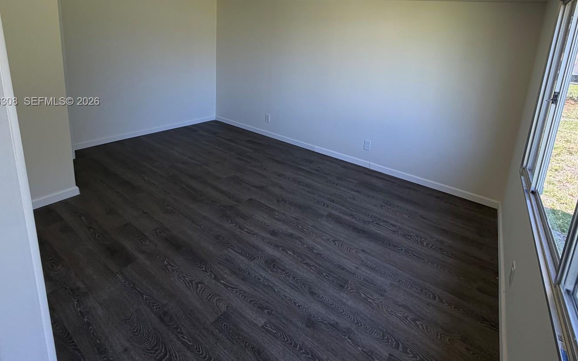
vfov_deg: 62.2
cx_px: 314
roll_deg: -4.0
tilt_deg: -11.3
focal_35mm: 18
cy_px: 102
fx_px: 284
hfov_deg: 90.9
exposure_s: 1/121
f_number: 2.2
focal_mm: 2.22
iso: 80
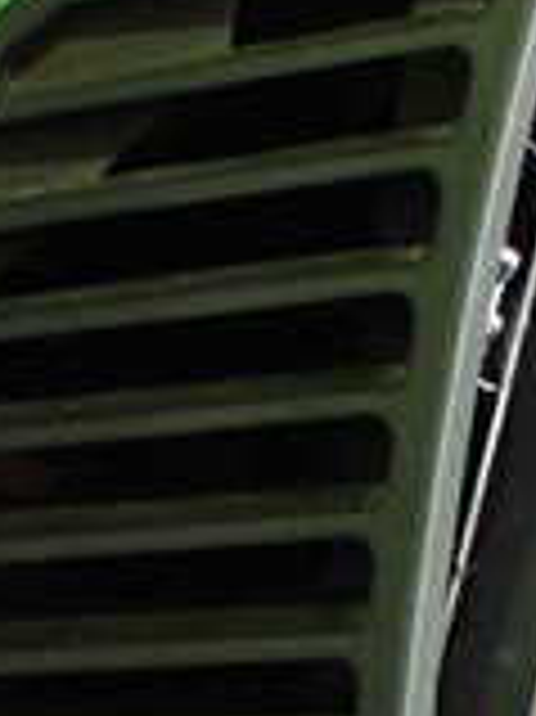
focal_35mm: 113
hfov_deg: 13.1
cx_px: 243
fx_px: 2336
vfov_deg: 17.3
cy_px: 590
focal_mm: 5.4
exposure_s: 1/50
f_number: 2.3
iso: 800
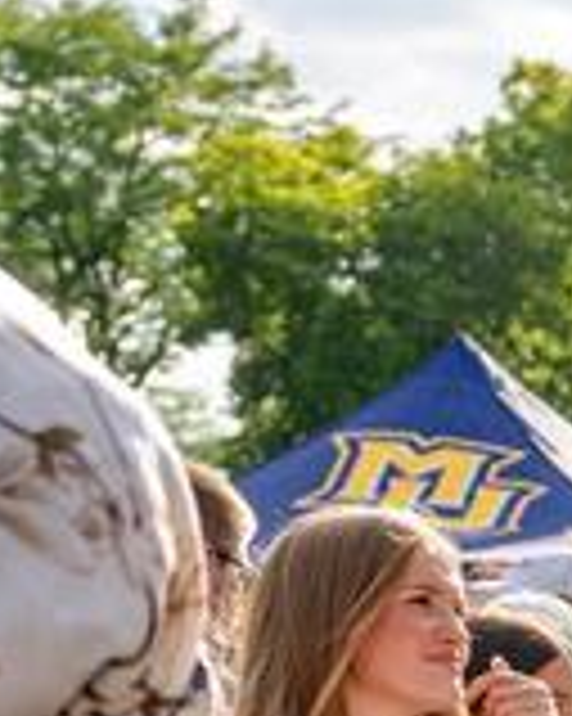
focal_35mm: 142
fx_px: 3008
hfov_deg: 8.6
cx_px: 1838
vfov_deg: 12.4
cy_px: 1315
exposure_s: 1/800
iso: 100
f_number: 2.8
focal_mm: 24
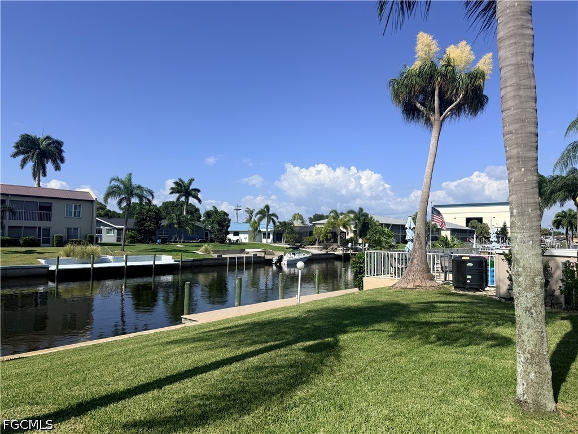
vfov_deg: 56.8
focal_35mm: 24
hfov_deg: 71.6
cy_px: 217
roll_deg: -0.9
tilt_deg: +2.8
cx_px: 289
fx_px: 401
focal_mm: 6.76
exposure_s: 1/7353
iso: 80
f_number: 1.78
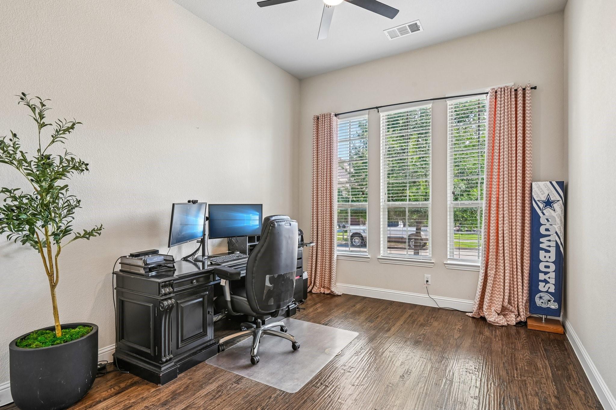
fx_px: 308
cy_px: 205
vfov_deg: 67.4
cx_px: 308
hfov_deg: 90.0
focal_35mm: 18
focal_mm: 18
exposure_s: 1/20
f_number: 8
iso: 400
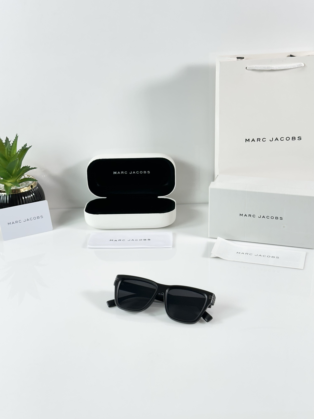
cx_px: 157
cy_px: 210
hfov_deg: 30.3
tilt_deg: -25.3
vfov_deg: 39.7
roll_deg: +2.2
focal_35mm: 48
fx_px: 581
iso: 64
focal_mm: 6.86
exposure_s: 1/100
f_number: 1.78
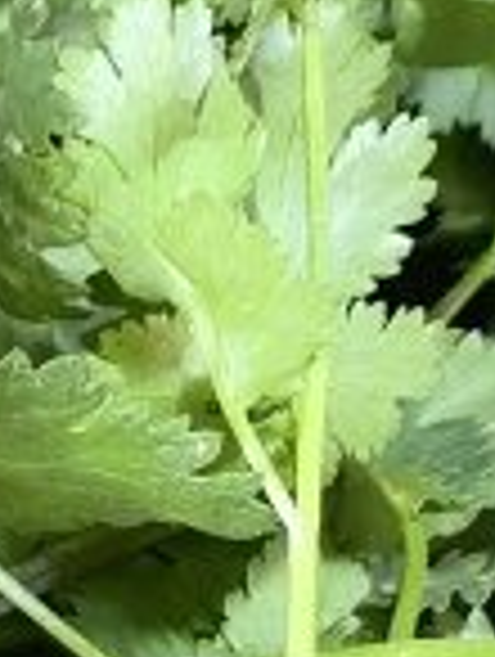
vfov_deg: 10.0
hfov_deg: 7.2
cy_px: 520
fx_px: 3745
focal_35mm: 197
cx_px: -598
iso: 500
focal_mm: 5.54
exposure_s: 1/100
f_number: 1.8
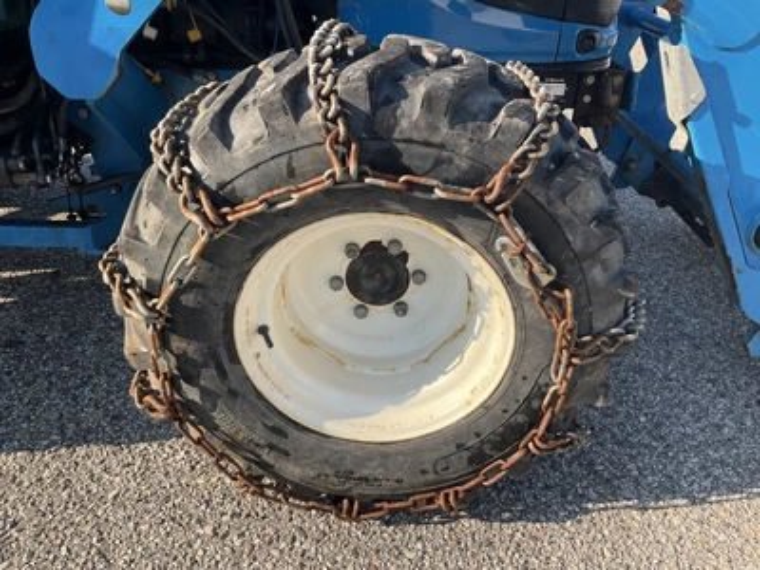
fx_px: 637
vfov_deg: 48.2
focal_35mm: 29
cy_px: 285
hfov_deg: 61.7
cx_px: 380
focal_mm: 3
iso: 25
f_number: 1.8
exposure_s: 1/509
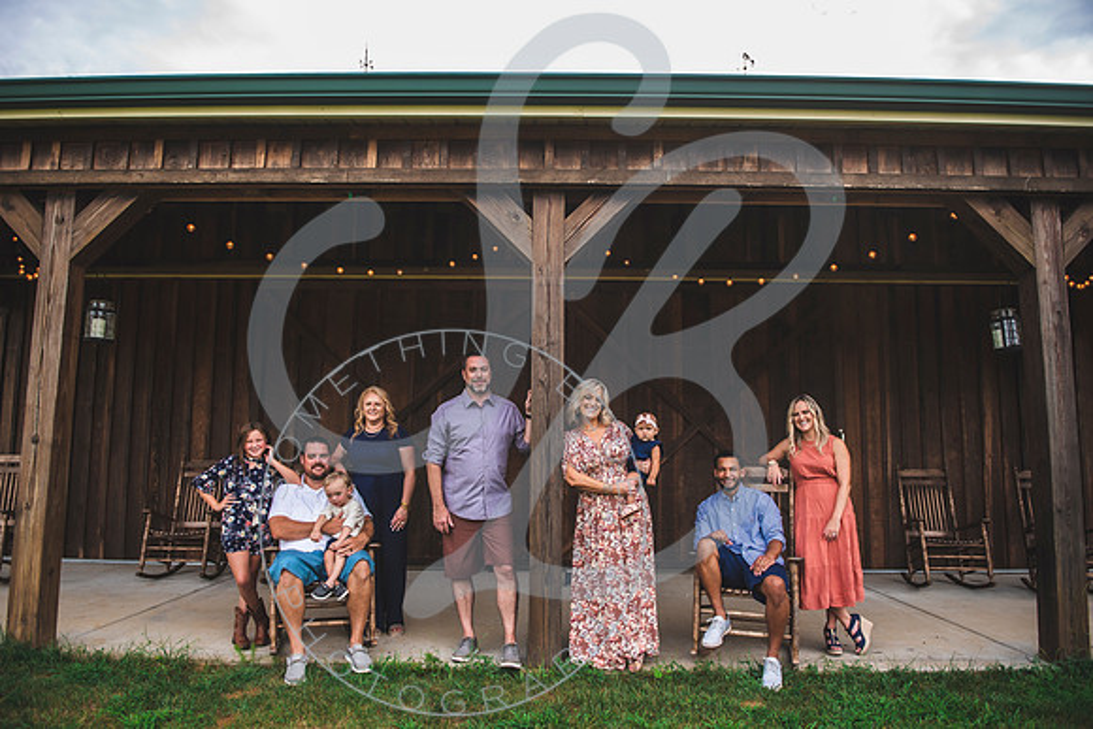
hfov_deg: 72.2
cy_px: 364
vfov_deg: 51.9
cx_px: 539
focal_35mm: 25
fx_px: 749
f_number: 2.8
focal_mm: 24
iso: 100
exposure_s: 1/320
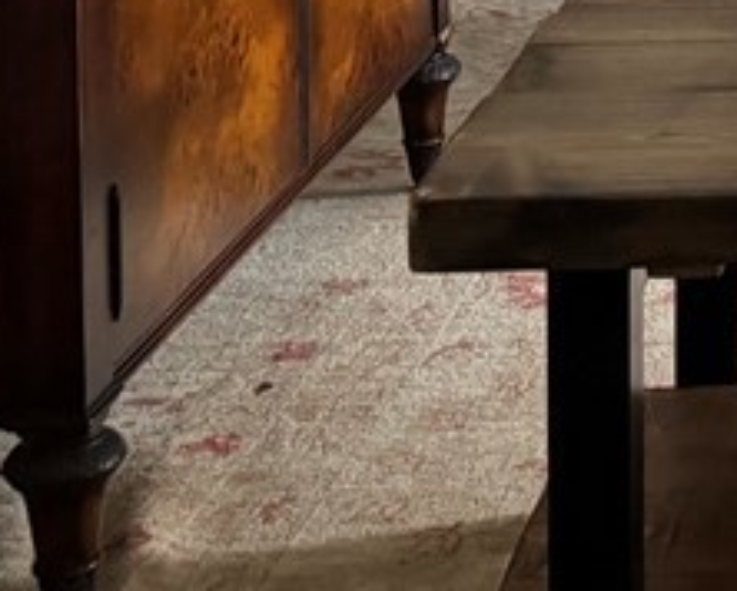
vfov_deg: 12.6
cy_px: -578
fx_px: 2358
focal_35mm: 108
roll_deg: +0.0
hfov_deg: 15.6
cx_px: 1255
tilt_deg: -2.9
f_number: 1.78
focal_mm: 6.76
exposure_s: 1/60
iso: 800
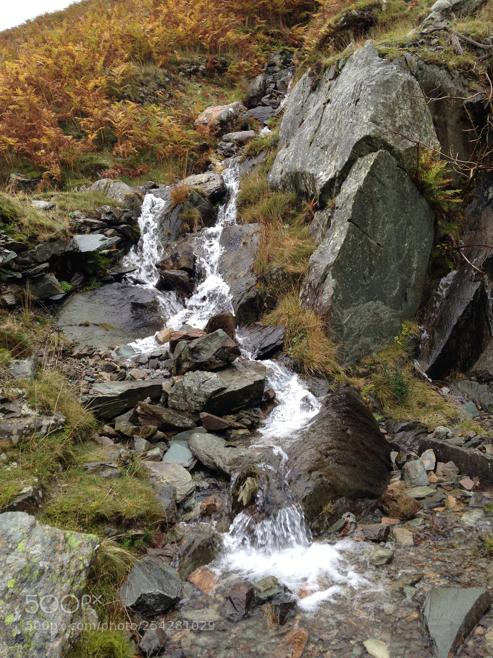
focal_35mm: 33
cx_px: 246
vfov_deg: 55.4
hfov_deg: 42.9
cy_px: 329
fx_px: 627
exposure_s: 1/120
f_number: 2.4
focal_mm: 4.12
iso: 64
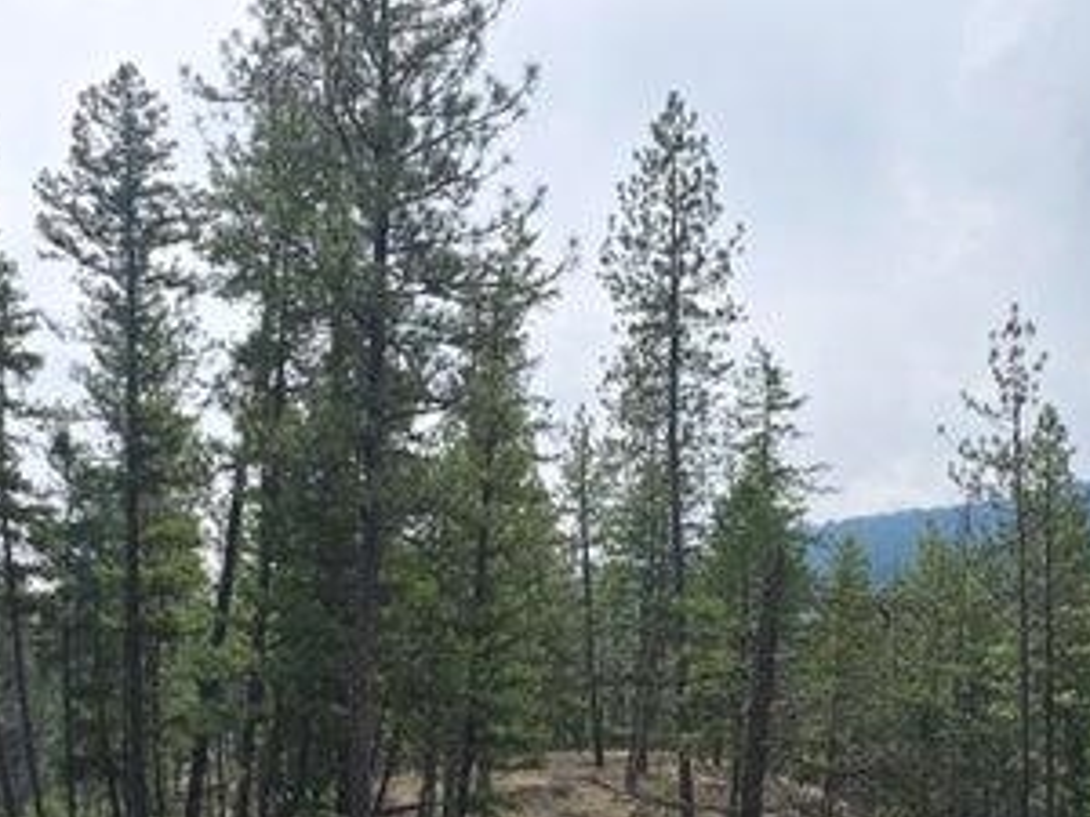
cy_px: 719
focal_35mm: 49
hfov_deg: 38.7
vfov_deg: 28.6
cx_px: 669
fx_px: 1543
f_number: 1.7
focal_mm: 6.3
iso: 12
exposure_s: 1/1521
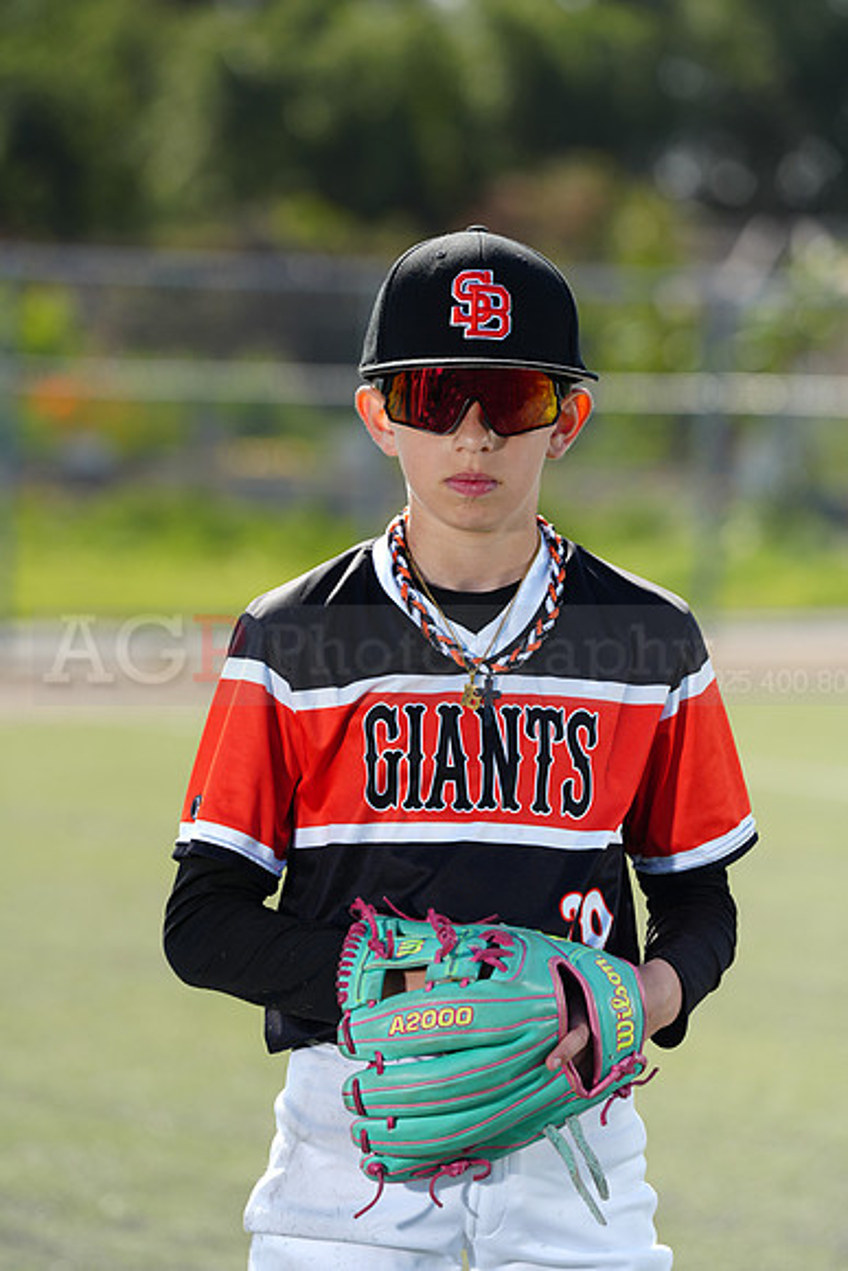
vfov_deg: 10.3
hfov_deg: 6.9
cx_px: 424
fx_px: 7062
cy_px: 636
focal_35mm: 200
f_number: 5
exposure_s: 1/250
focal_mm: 200
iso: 64
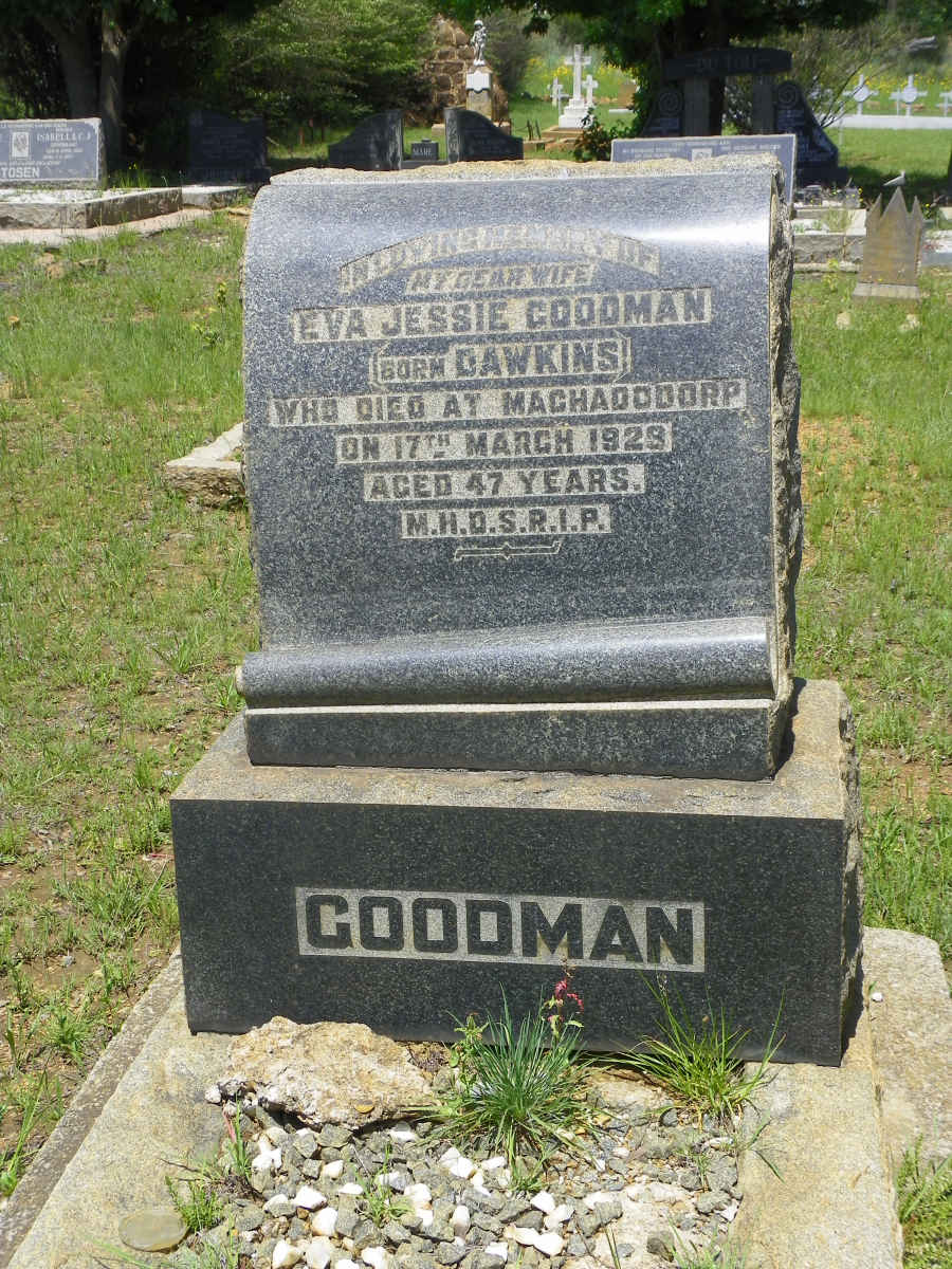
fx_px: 1907
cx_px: 476
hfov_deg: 28.0
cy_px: 634
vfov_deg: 36.8
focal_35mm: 52
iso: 64
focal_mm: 9.2
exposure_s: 1/250
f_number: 5
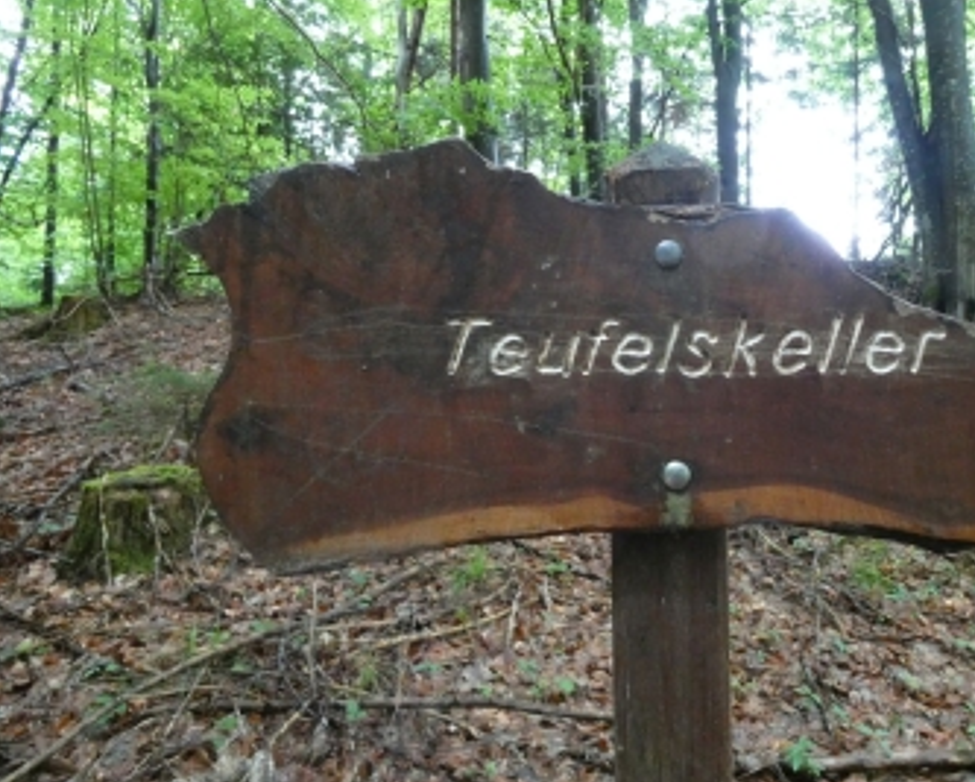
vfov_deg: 48.5
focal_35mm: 30
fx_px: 866
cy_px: 354
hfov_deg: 57.8
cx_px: 622
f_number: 3.3
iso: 1000
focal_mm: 4.3
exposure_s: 1/60
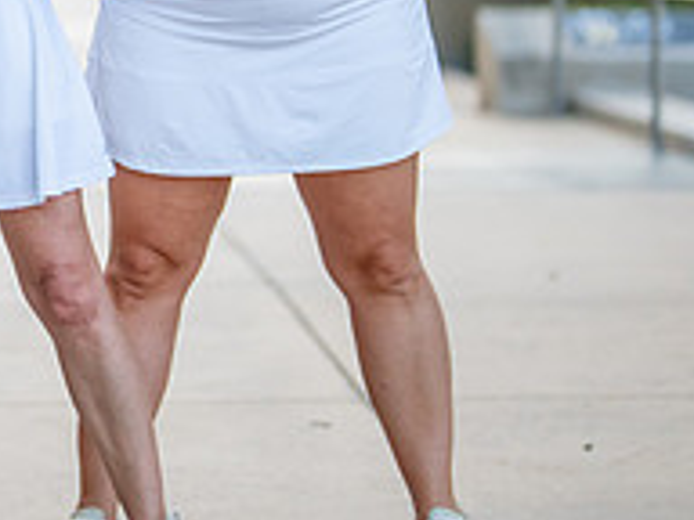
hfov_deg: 11.4
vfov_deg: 8.6
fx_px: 3428
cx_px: -58
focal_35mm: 171
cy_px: -41
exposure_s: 1/500
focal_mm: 50
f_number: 1.2
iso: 640
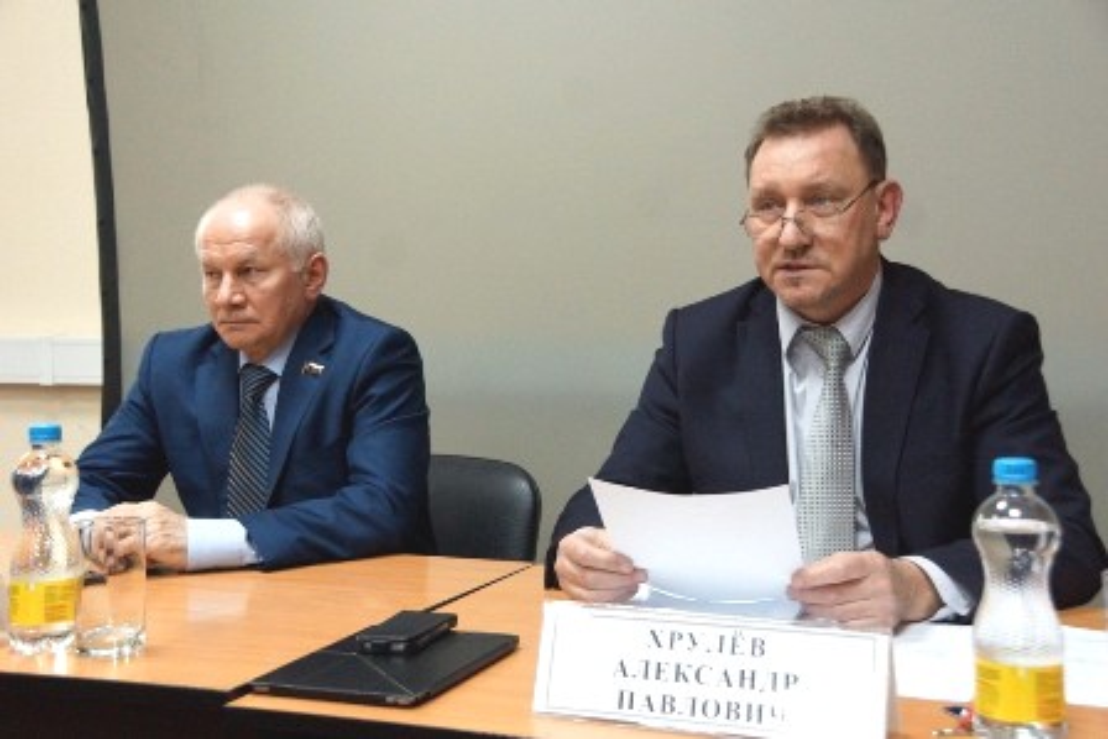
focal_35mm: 45
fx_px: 1385
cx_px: 554
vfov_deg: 29.9
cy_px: 370
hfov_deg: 43.6
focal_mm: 30
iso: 2000
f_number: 4.5
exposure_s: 1/80
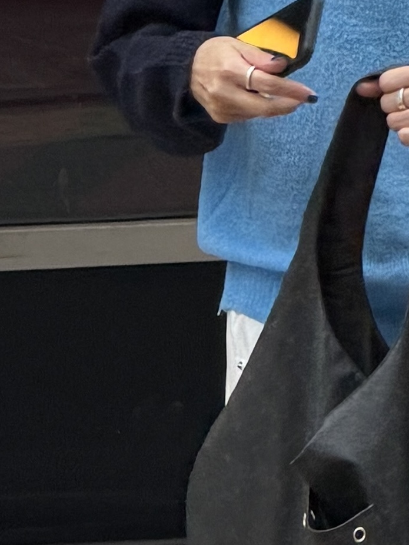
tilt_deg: -3.8
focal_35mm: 328
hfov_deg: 4.5
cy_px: 579
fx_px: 5165
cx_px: 384
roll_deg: -0.6
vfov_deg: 6.0
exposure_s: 1/120
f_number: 2.8
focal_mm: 16.89
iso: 50
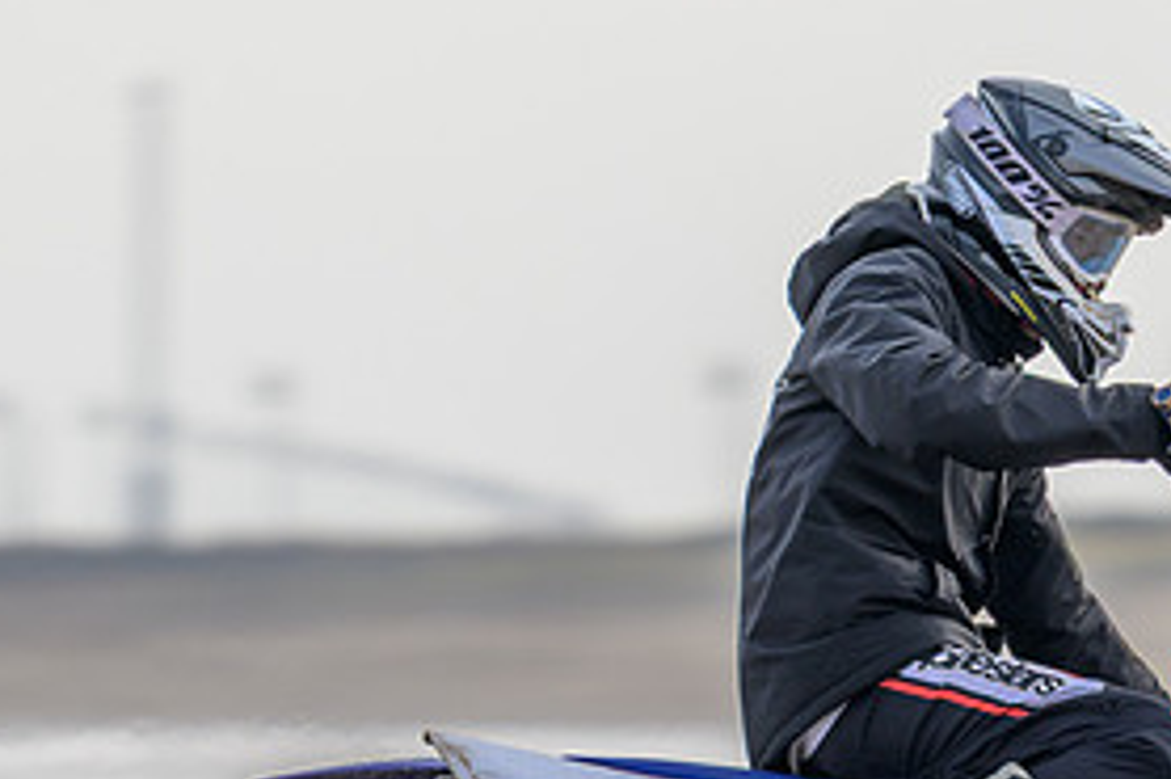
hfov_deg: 1.7
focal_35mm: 1208
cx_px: 763
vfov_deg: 1.1
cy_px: 829
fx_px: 39269
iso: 110
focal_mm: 340
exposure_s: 1/250
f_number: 8
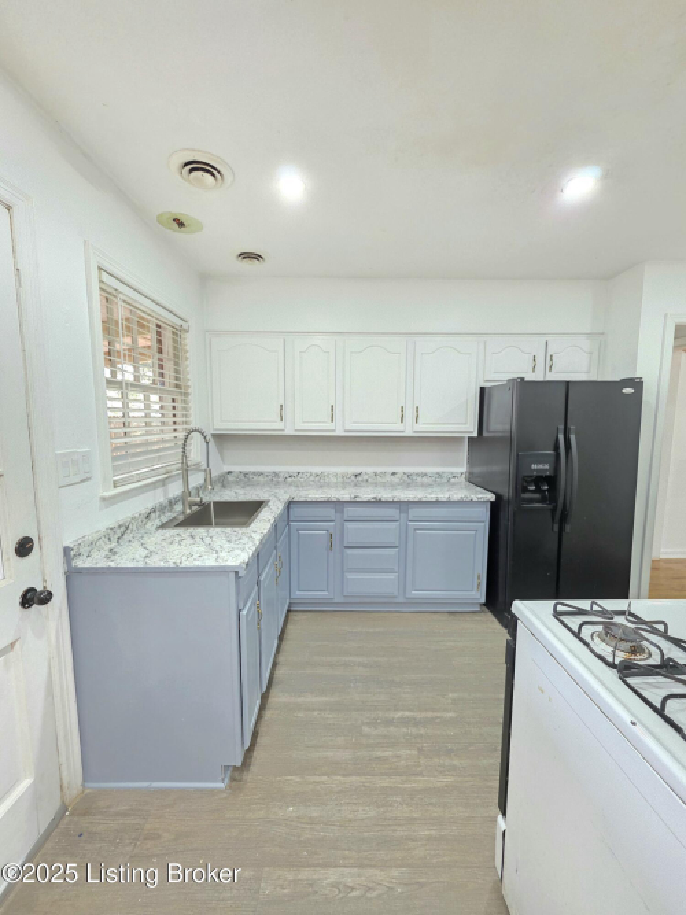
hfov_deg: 89.9
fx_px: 344
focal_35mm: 13
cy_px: 458
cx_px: 343
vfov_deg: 106.2
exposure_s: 1/60.2
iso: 500
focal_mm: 2.2
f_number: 1.9
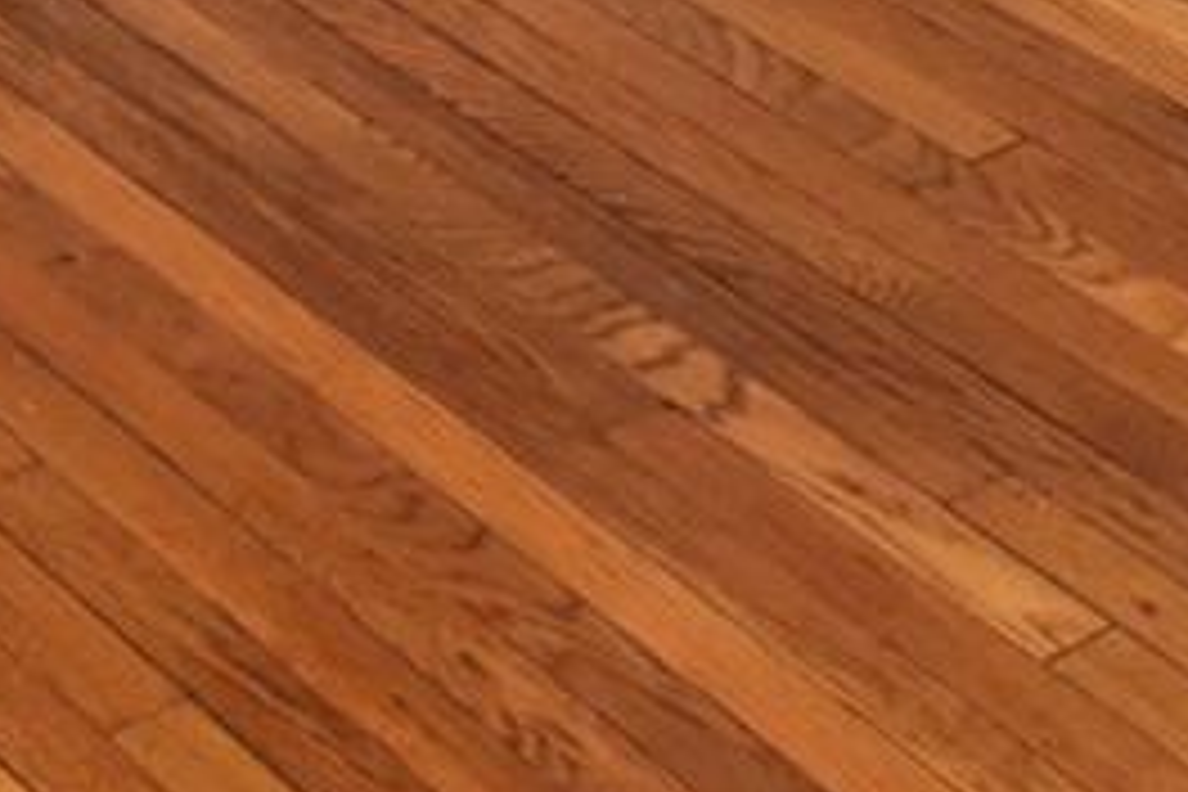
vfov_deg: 7.8
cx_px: -22
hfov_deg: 15.7
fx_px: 4220
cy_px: -2212
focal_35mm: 128
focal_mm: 11
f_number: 11
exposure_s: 1/25
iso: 640
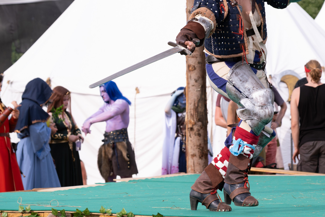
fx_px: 1255
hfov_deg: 14.7
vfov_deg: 9.8
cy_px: 37
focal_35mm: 139
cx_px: 229
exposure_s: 1/1250
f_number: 3.6
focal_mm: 55
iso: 200
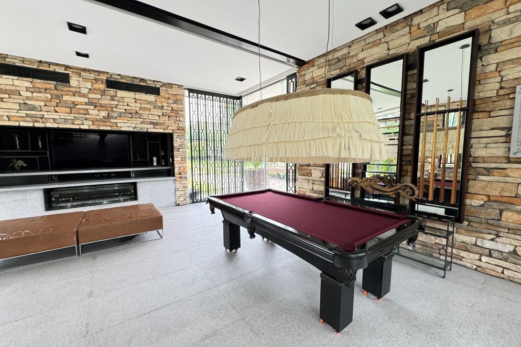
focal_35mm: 15
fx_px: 217
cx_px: 253
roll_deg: +3.0
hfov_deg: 100.4
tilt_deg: -5.0
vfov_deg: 77.3
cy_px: 173
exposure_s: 1/99
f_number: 2.2
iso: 100
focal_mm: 2.22
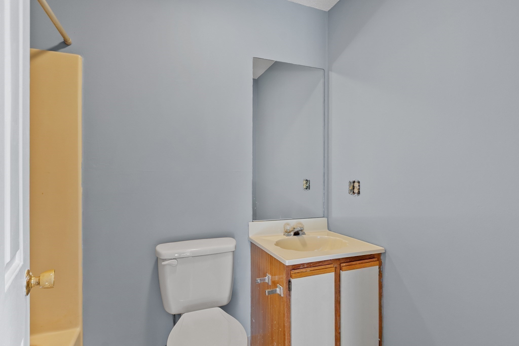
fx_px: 259
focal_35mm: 18
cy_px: 173
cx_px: 260
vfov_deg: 67.4
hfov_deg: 90.0
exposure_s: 5
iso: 200
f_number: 8
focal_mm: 12
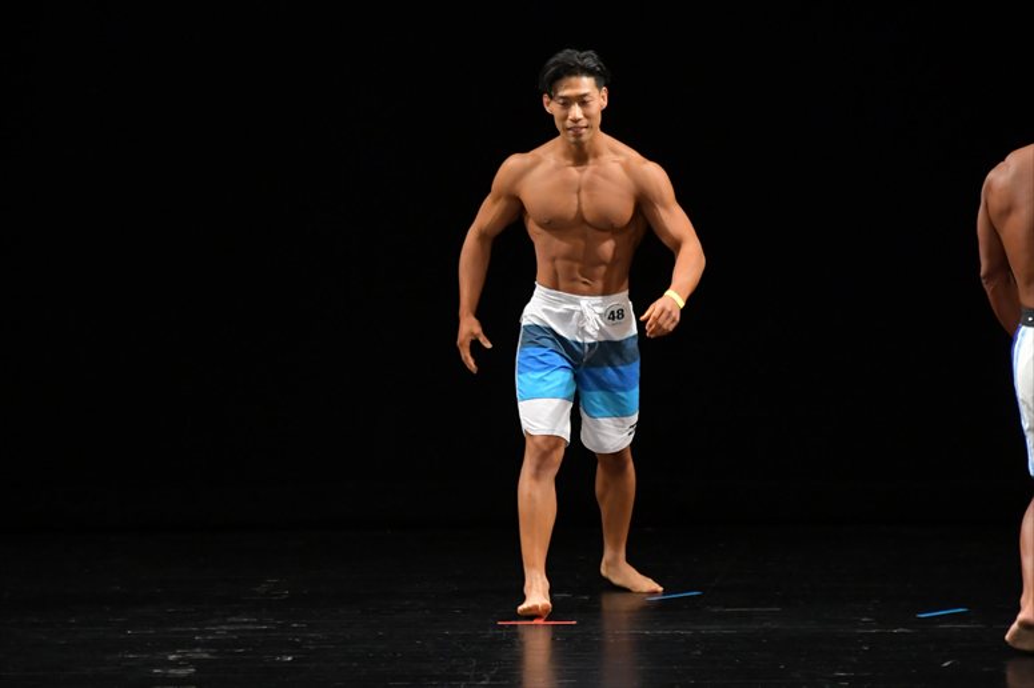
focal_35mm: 345
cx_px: 517
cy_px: 344
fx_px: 9904
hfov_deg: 6.0
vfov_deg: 4.0
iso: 3200
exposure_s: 1/400
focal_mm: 230
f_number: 5.6
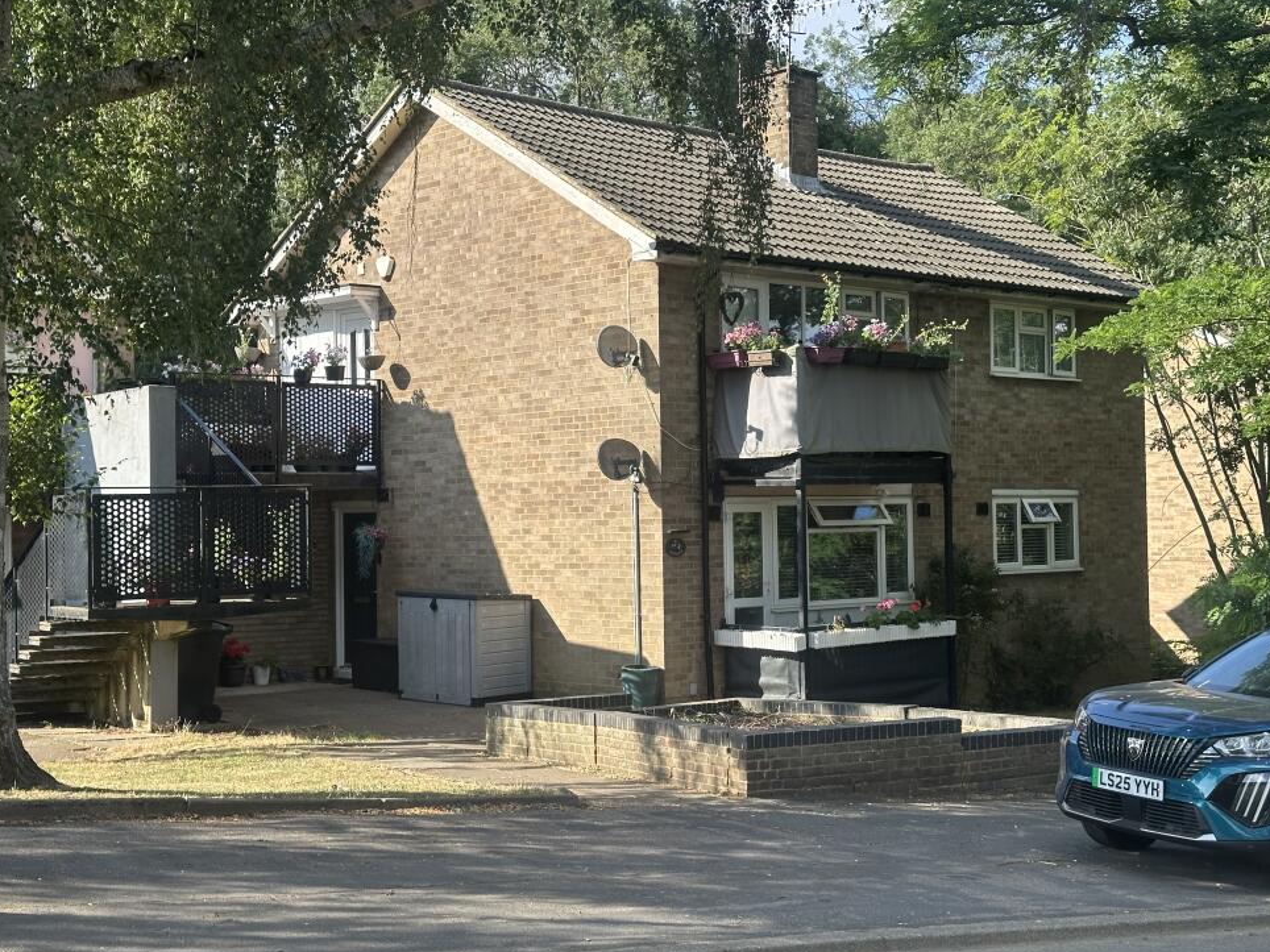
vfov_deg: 28.6
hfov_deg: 37.5
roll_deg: +1.5
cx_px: 623
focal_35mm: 51
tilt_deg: +1.3
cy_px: 473
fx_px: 1871
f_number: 1.78
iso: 64
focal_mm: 6.86
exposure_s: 1/1305
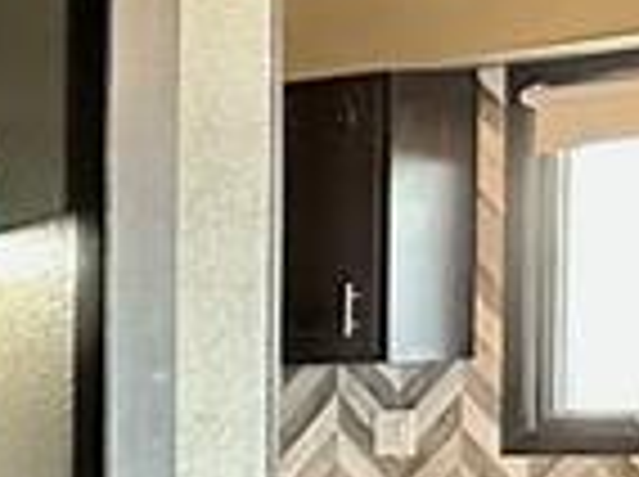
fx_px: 3188
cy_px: 731
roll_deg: +2.8
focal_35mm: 173
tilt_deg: -5.8
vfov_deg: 8.4
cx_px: -1431
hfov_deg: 8.8
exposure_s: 1/60
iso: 500
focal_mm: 6.86
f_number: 1.78
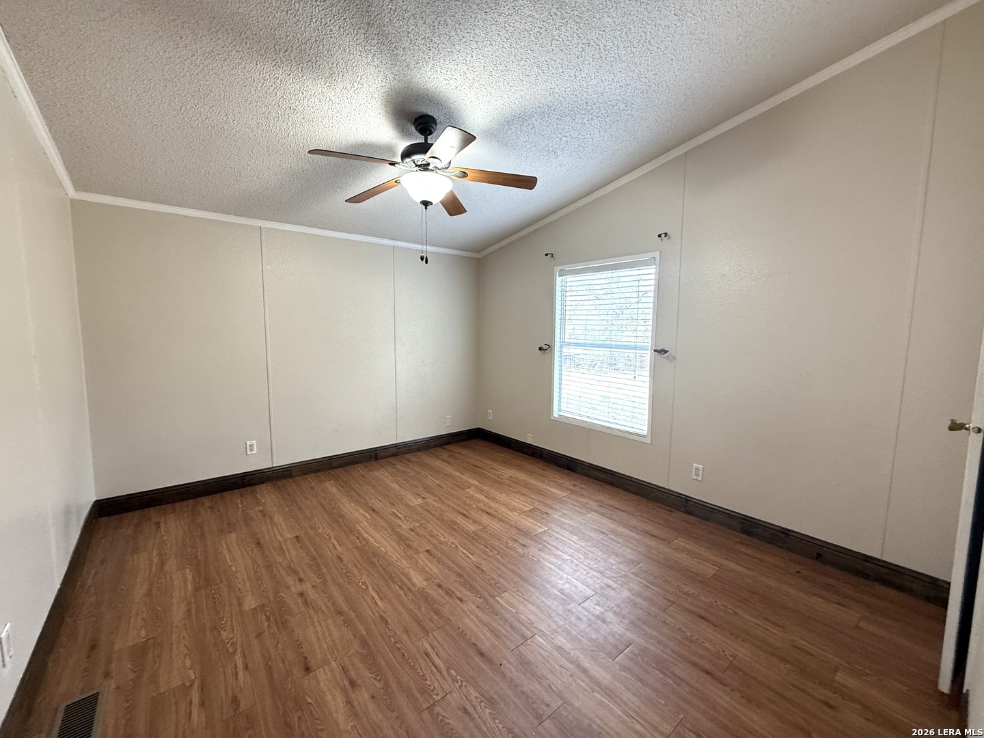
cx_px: 492
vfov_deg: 85.7
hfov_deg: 102.1
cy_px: 369
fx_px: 398
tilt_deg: -4.9
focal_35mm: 14
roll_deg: +0.5
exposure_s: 1/99
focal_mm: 2.22
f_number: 2.2
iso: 125
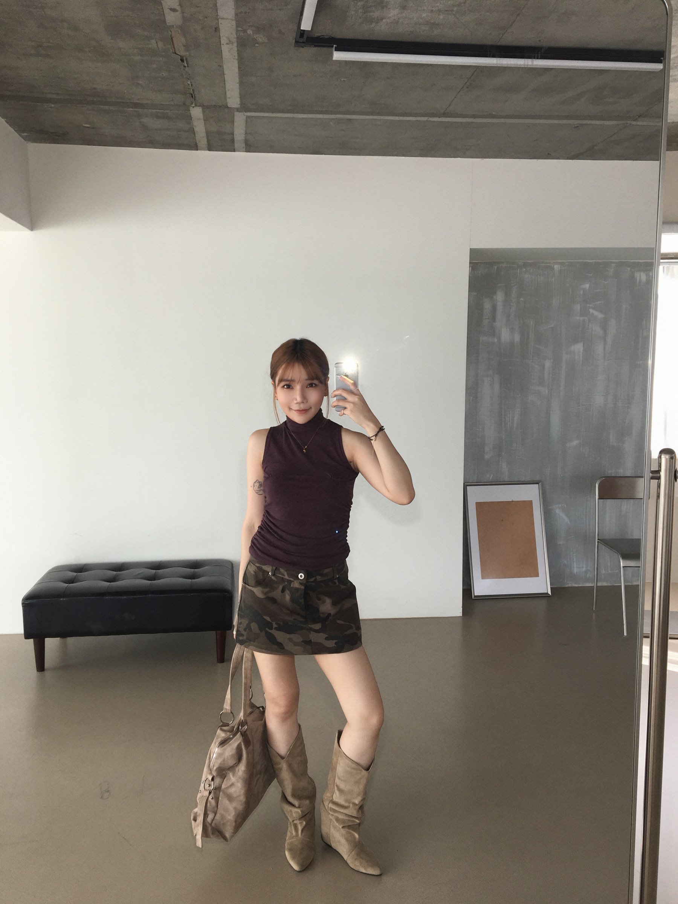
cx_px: 339
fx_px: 757
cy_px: 452
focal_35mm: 29
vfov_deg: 61.7
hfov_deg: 48.2
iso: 25
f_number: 2.2
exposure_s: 1/120
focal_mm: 4.15
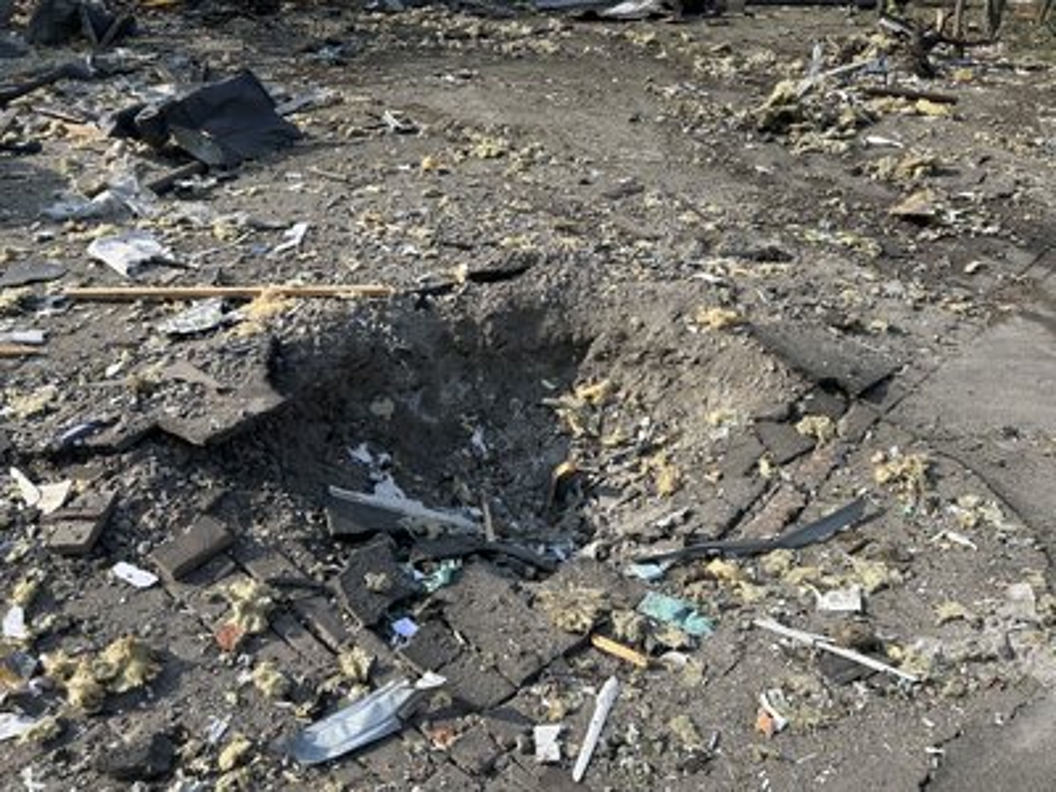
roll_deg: +0.5
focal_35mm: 26
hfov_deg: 67.3
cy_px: 396
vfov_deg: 53.1
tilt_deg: -28.9
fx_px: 793
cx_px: 528
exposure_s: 1/2083
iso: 50
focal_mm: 5.7
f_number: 1.5
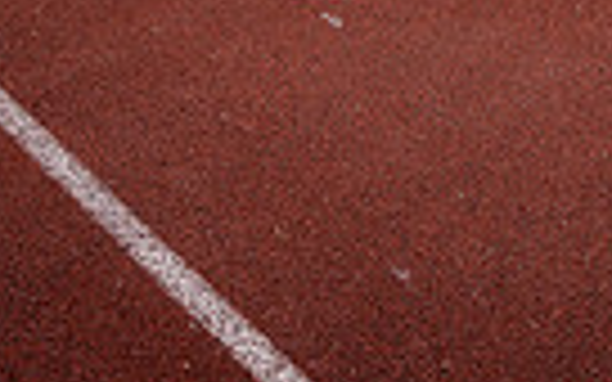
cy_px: -553
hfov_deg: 25.5
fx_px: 1351
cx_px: 356
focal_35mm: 81
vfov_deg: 12.4
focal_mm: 24
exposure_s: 1/250
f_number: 4
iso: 100
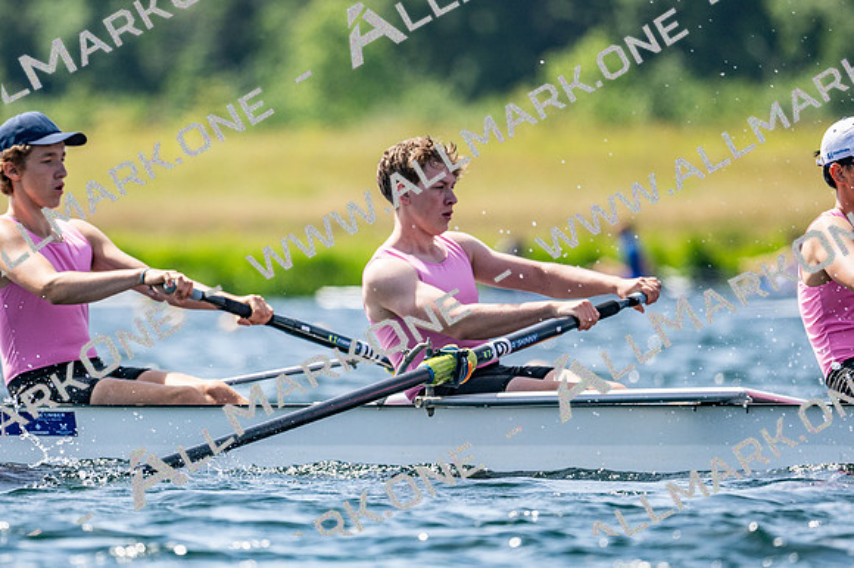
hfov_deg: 3.4
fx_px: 14225
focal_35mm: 600
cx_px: 427
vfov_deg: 2.3
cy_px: 284
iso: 280
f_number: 4.5
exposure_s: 1/2500
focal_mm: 400
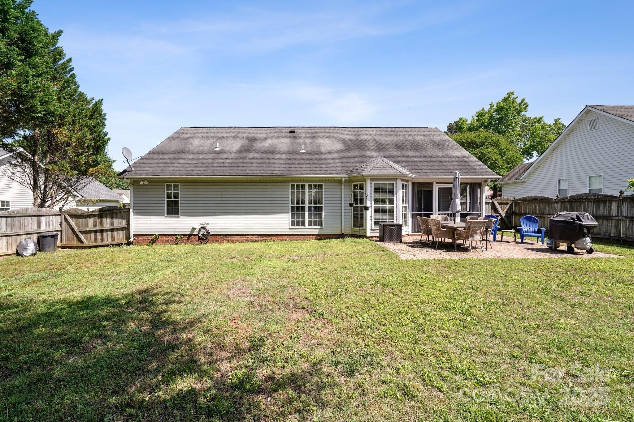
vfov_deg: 81.2
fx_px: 247
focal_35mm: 14
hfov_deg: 104.3
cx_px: 317
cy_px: 211
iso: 400
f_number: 11
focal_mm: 14
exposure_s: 1/250
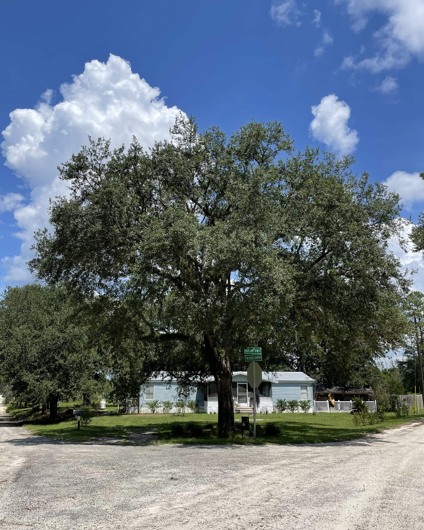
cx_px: 213
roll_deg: +0.1
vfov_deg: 62.2
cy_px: 275
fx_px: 439
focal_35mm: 28
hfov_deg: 51.5
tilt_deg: +14.1
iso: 32
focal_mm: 4.2
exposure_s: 1/4132
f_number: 1.6
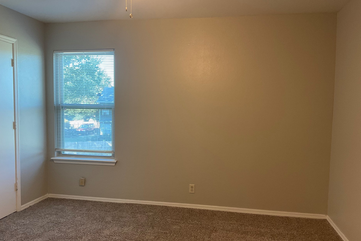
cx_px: 179
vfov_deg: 42.3
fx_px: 311
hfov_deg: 60.3
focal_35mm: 31
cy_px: 129
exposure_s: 1/60
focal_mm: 3
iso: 64
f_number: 1.8
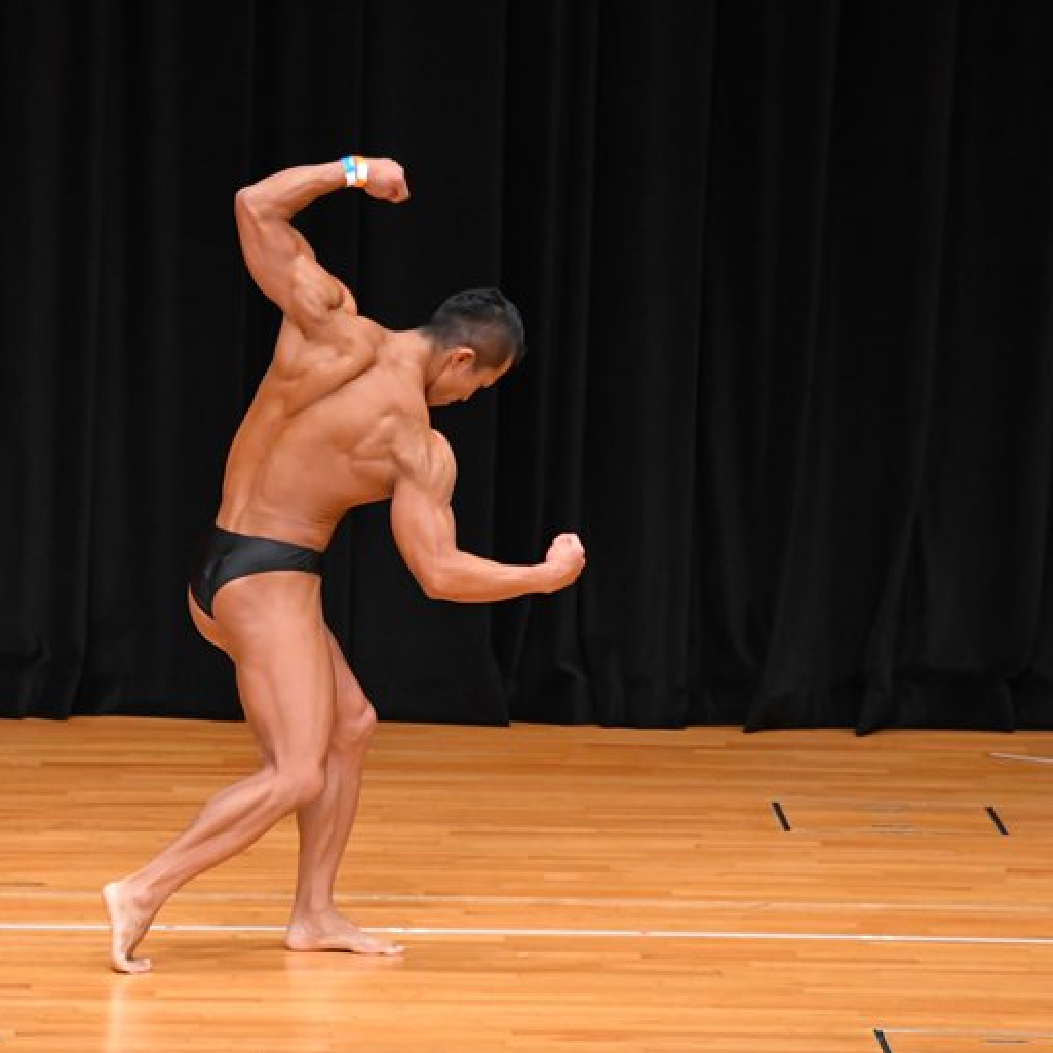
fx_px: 11254
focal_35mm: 327
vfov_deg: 5.4
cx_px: 403
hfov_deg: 5.4
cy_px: 528
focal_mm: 170
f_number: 5.6
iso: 4000
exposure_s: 1/400
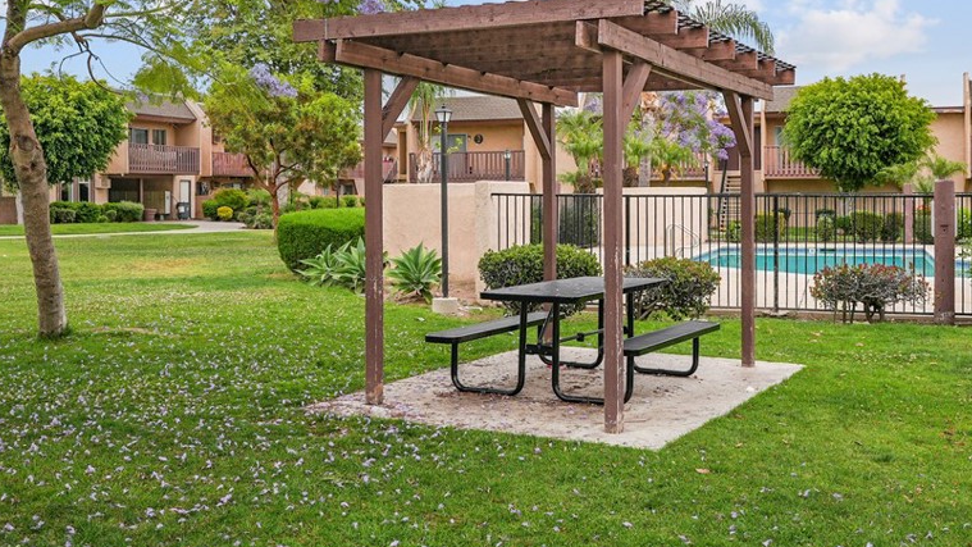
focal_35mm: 41
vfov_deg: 29.0
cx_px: 562
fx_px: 1057
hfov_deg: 49.2
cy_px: 222
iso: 100
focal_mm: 29
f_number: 5
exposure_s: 1/200
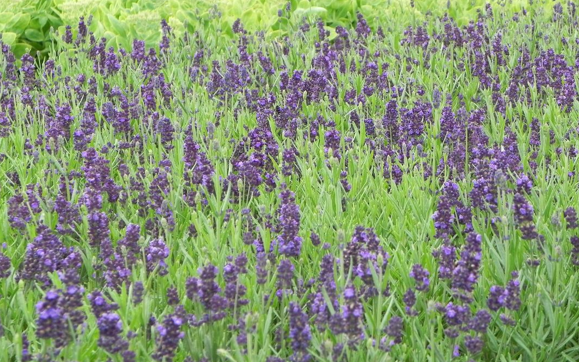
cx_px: 290
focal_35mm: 125
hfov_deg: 16.7
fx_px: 1973
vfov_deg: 10.5
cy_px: 165
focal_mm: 20.8
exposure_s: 1/160
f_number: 4.5
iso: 160
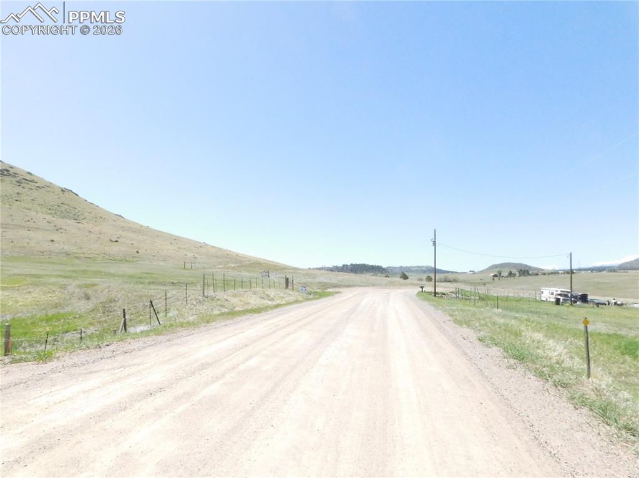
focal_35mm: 23
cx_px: 320
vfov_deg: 58.8
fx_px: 424
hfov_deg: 74.0
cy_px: 239
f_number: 6
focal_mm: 4
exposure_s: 1/1500
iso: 800
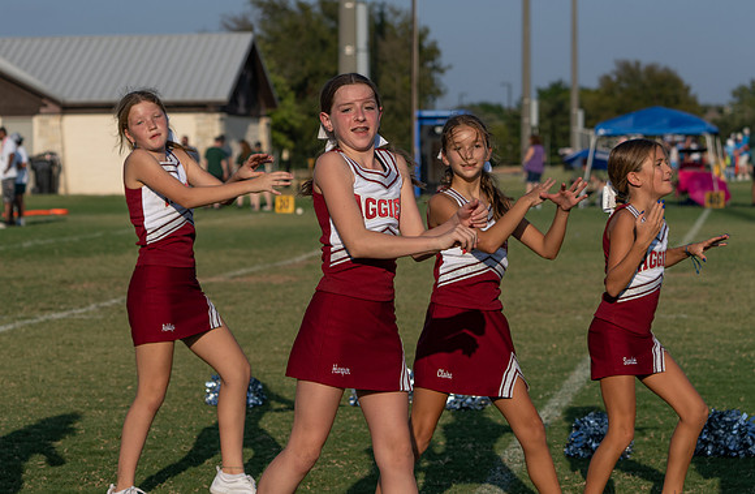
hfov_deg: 17.4
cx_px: 336
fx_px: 2464
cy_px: 215
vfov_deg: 11.4
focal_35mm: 118
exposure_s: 1/1250
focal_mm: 100
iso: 100
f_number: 5.6
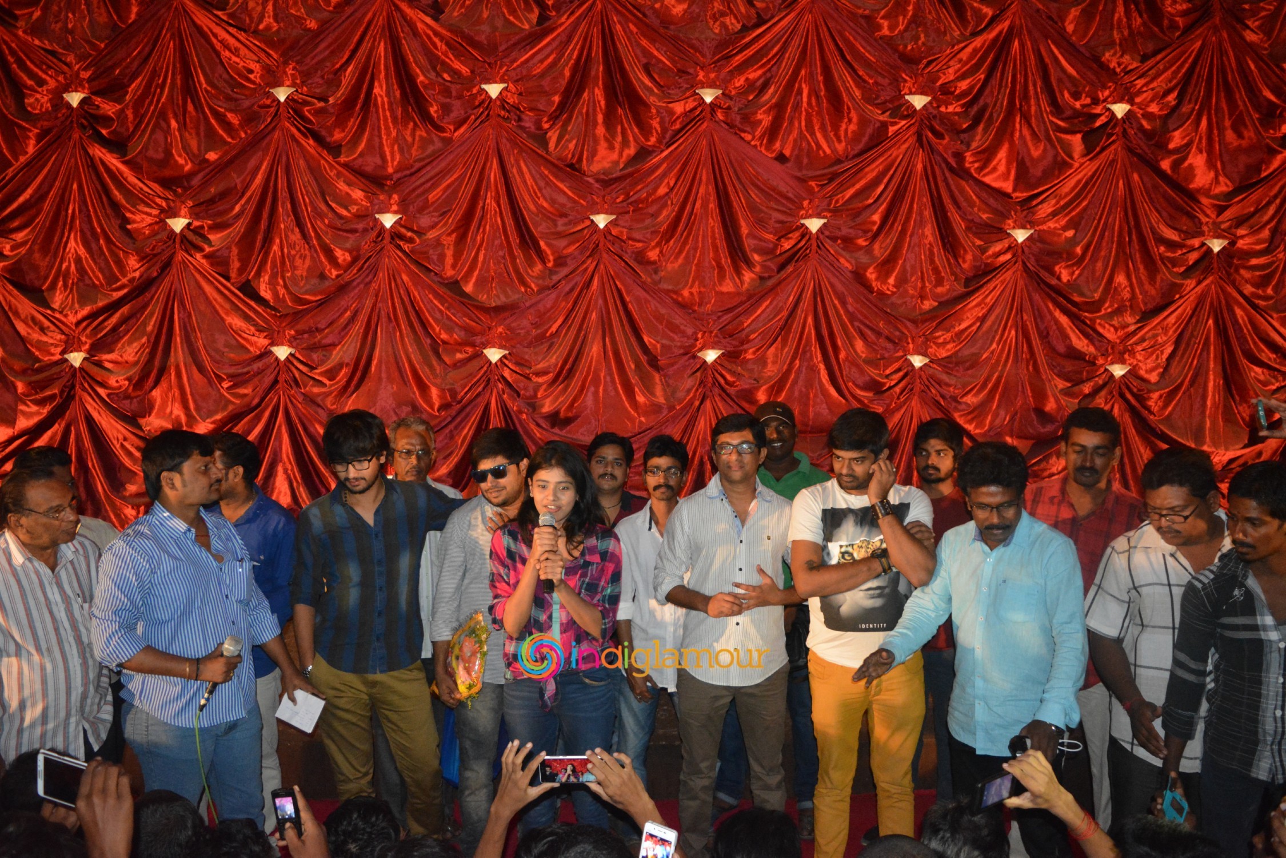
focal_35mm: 27
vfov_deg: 47.9
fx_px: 964
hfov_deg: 67.4
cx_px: 643
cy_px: 429
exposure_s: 1/60
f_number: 3.5
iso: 3200
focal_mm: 18
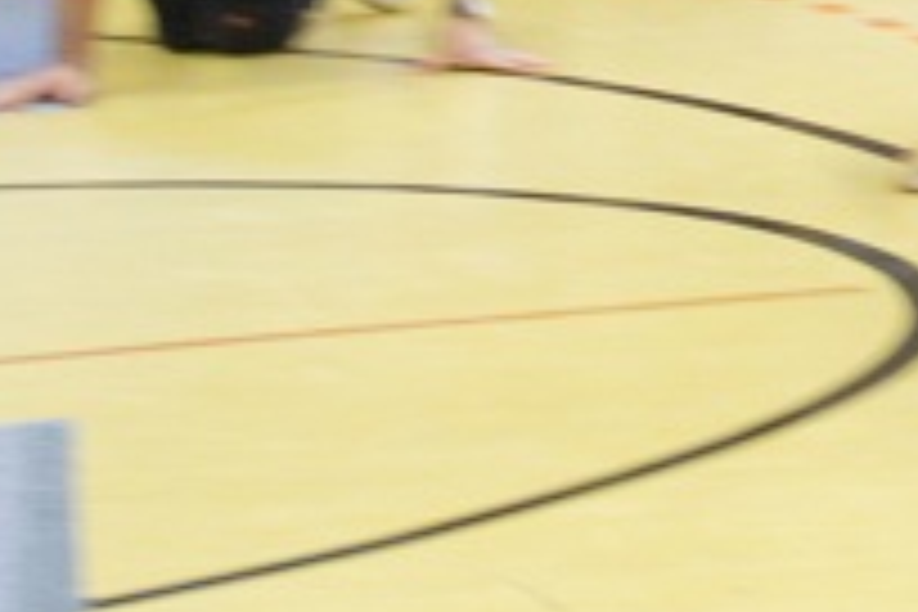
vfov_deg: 5.7
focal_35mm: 235
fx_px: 5992
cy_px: -508
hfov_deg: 8.5
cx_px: 1575
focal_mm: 40
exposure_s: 1/30
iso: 1600
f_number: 4.5
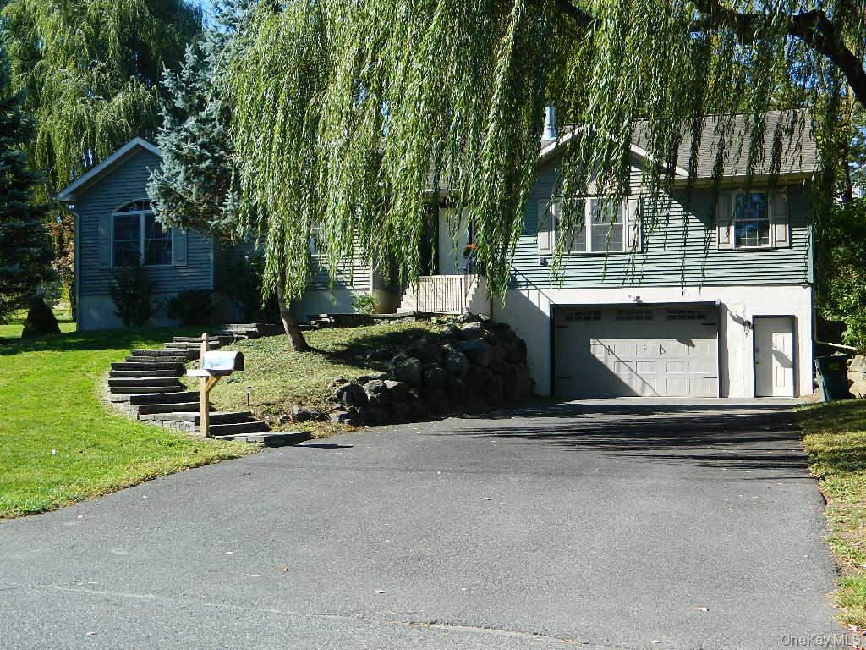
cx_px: 433
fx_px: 1026
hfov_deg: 45.8
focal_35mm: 41
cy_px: 325
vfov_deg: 35.1
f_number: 3.5
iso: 80
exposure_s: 1/400
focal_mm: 7.3
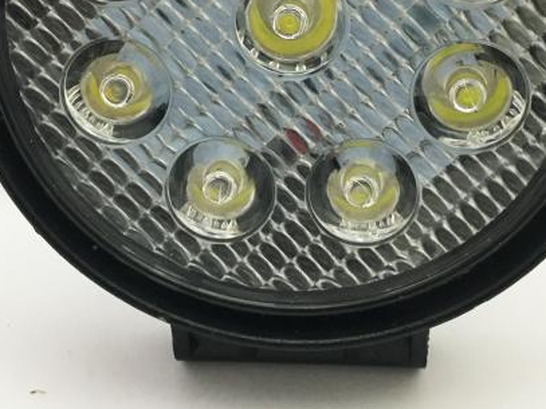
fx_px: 899
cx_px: 263
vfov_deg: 24.6
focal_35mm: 57
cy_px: 12
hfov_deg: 33.8
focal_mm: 4.15
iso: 200
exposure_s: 1/24
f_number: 2.2
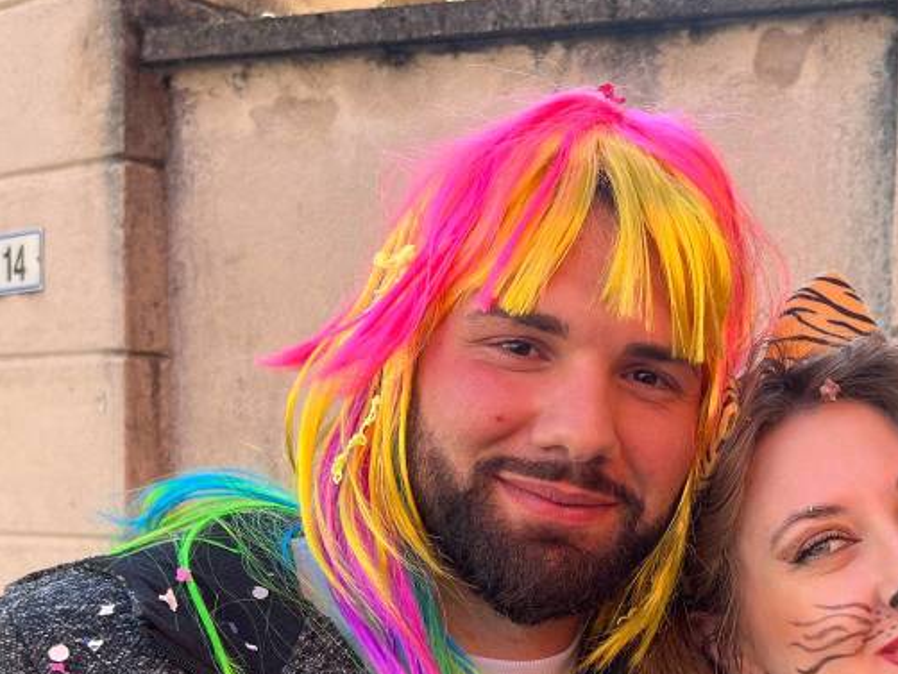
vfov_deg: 26.7
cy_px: 588
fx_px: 1376
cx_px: 626
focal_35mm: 53
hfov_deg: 35.7
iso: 50
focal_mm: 5.7
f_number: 1.5
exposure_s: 1/544
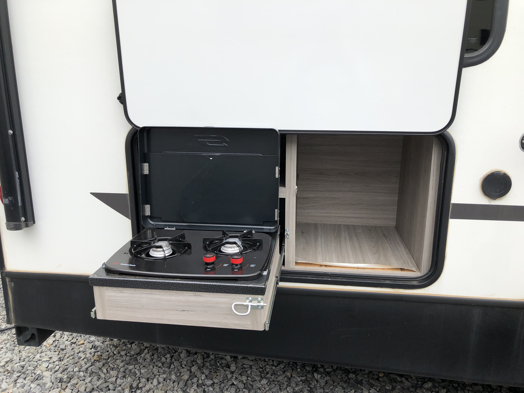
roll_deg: +0.6
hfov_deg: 63.4
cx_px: 262
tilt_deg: -15.3
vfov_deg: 49.7
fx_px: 424
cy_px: 196
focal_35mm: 28
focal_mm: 3.99
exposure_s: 1/545
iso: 20
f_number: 1.8
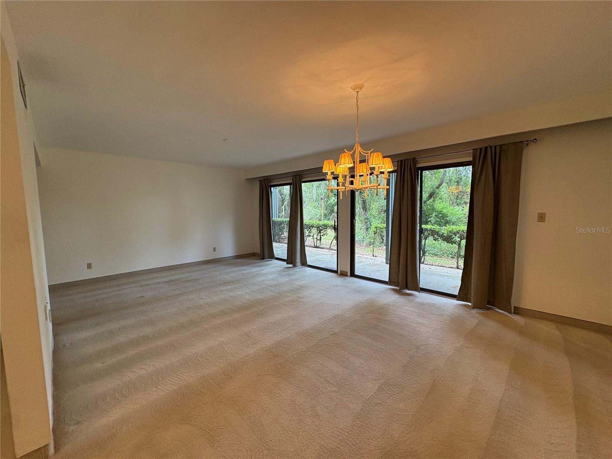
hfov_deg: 102.1
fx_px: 248
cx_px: 306
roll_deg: +0.4
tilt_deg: -4.9
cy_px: 230
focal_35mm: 14
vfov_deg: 85.7
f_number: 2.2
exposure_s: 1/120
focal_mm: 2.22
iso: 200
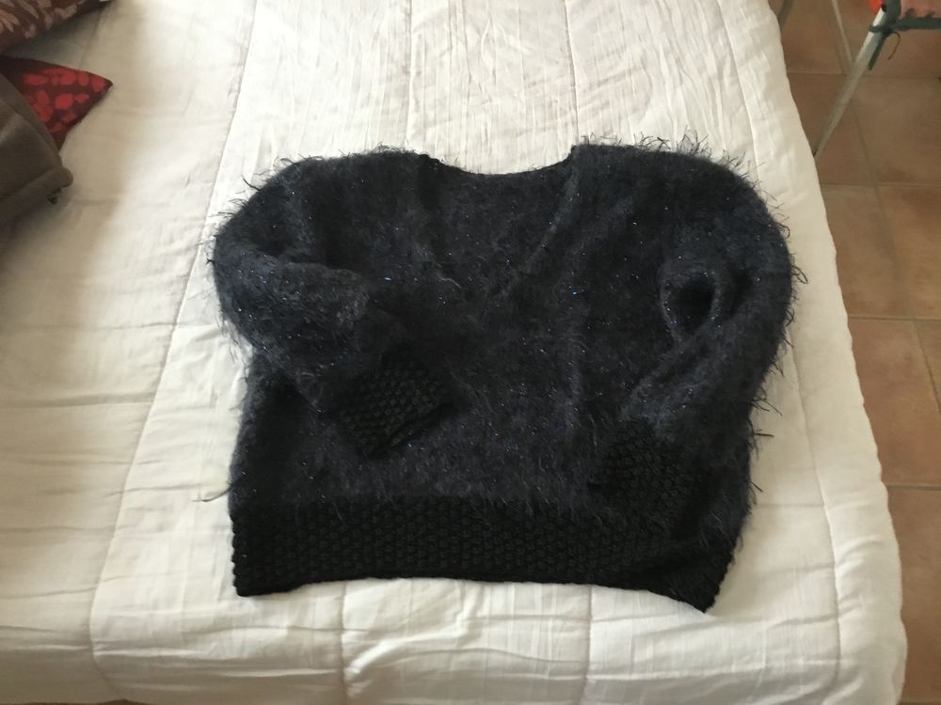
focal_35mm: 31
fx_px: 843
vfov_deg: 45.4
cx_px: 470
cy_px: 352
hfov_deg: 58.4
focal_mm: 3.3
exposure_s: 1/33
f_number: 2.4
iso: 200
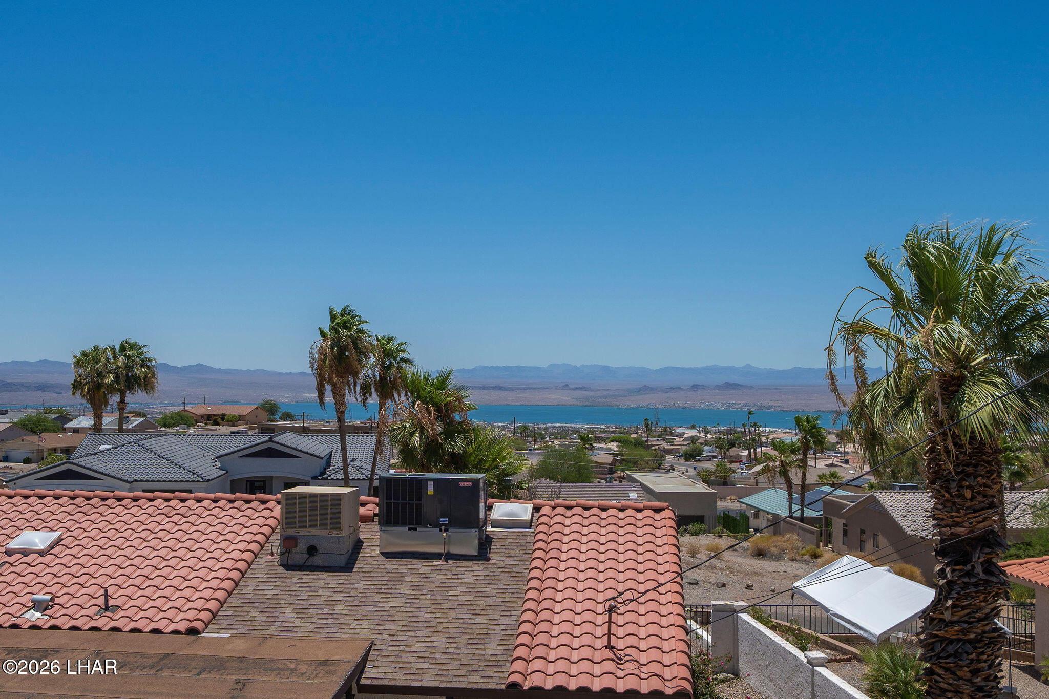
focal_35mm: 41
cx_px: 465
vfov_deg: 32.4
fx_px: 1203
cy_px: 362
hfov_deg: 47.0
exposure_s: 1/1000
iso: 100
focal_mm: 24
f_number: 5.6
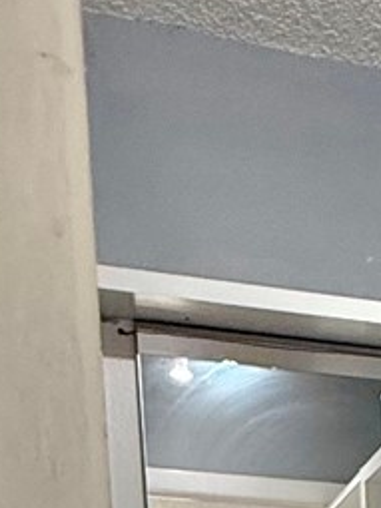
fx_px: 1293
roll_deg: -2.2
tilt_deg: -11.9
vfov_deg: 16.8
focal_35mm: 88
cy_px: 1008
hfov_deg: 15.1
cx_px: 624
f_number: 2.2
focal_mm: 2.22
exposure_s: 1/120
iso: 250
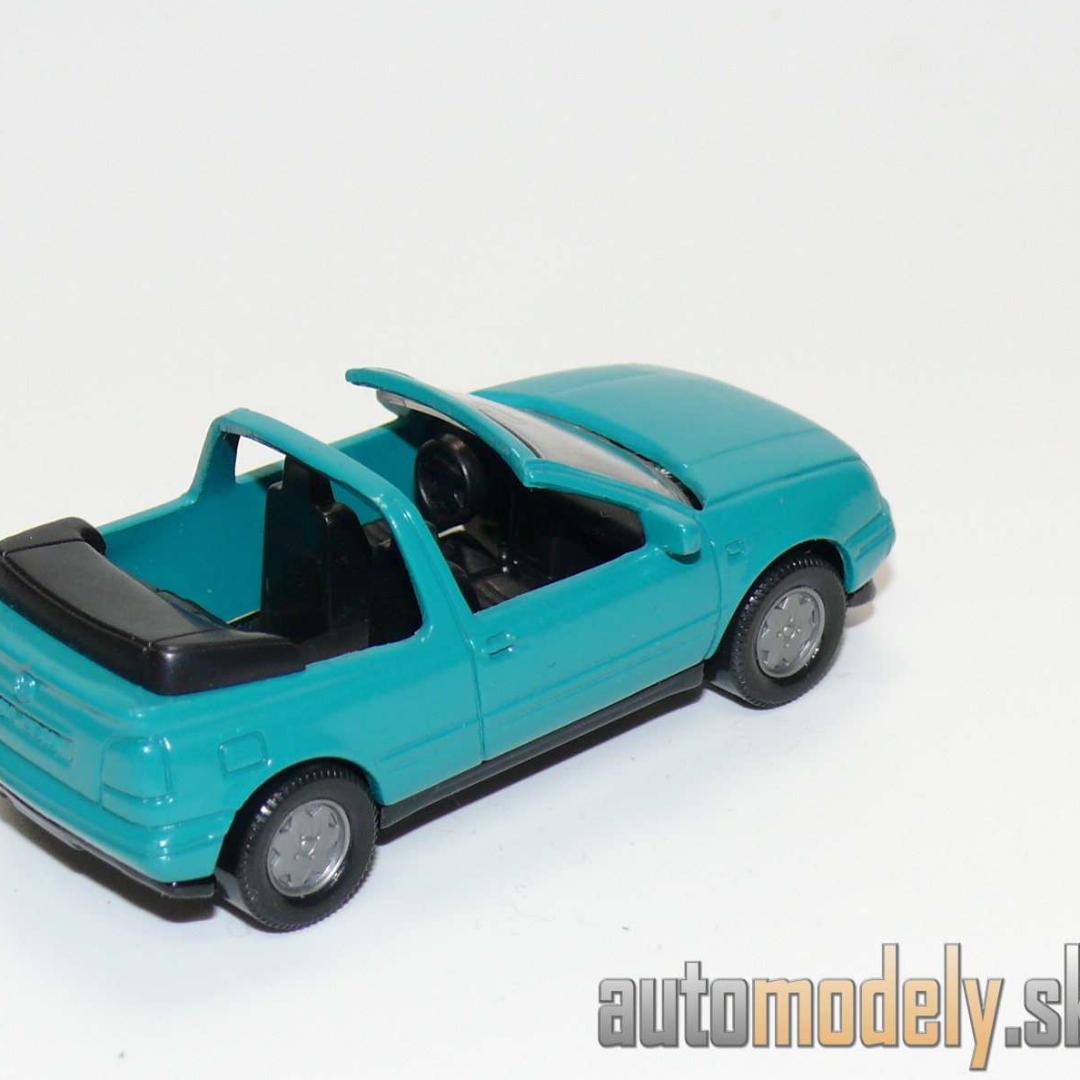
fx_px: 3989
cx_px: 389
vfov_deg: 15.4
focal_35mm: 113
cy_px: 537
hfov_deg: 15.4
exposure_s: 1/30
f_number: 4
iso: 100
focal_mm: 12.9
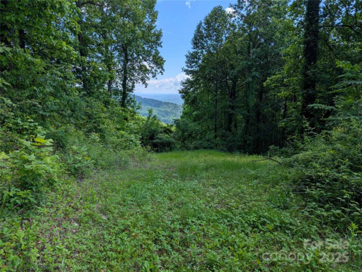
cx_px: 181
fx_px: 251
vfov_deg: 56.9
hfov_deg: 71.5
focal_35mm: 24
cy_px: 136
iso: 46
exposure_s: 1/1855
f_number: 1.85
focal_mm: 6.81
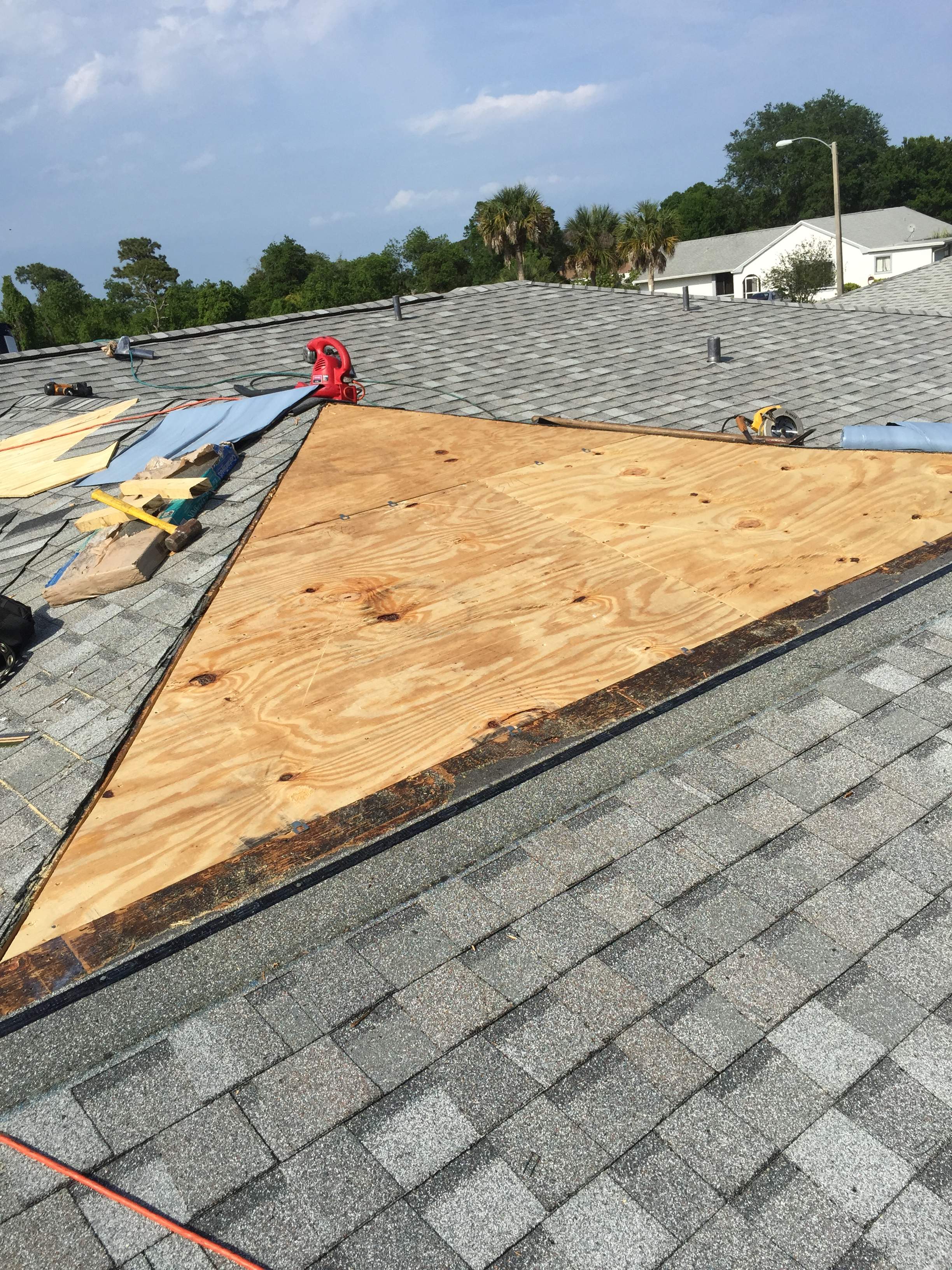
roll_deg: +7.9
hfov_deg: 48.2
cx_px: 476
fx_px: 1063
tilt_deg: -20.3
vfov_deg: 61.7
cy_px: 635
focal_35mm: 29
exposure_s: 1/2475
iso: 32
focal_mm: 4.15
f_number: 2.2
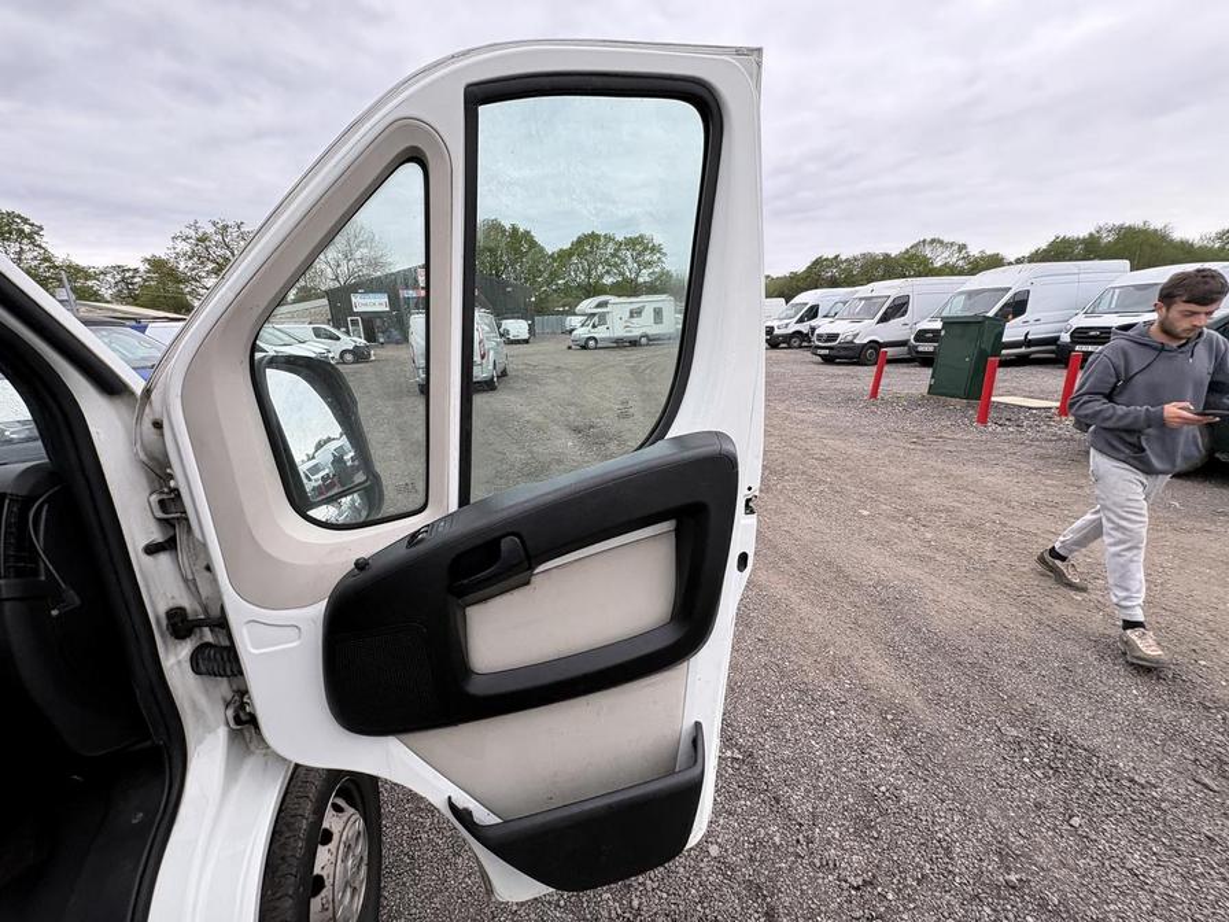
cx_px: 614
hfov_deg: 102.1
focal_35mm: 14
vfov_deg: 85.7
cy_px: 461
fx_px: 497
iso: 40
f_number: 2.2
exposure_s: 1/205
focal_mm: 2.22
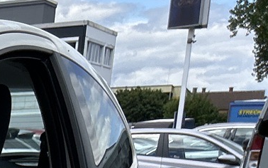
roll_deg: +1.1
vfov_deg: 8.3
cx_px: -401
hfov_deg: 11.8
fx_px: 1022
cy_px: 453
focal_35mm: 140
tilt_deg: -16.2
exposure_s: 1/5076
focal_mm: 5.7
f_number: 1.5
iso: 50
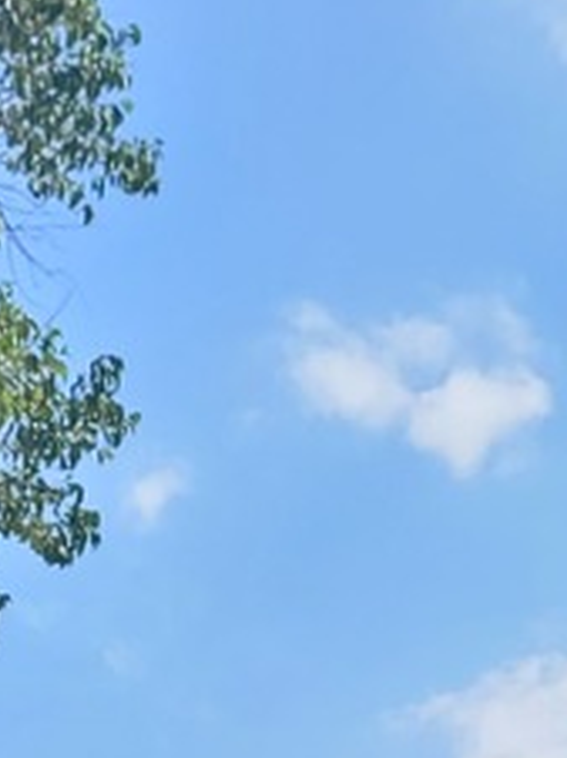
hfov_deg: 8.9
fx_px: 3632
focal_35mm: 166
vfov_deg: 10.5
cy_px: 1734
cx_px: 20
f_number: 1.8
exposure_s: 1/1096
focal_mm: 5.4
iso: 40
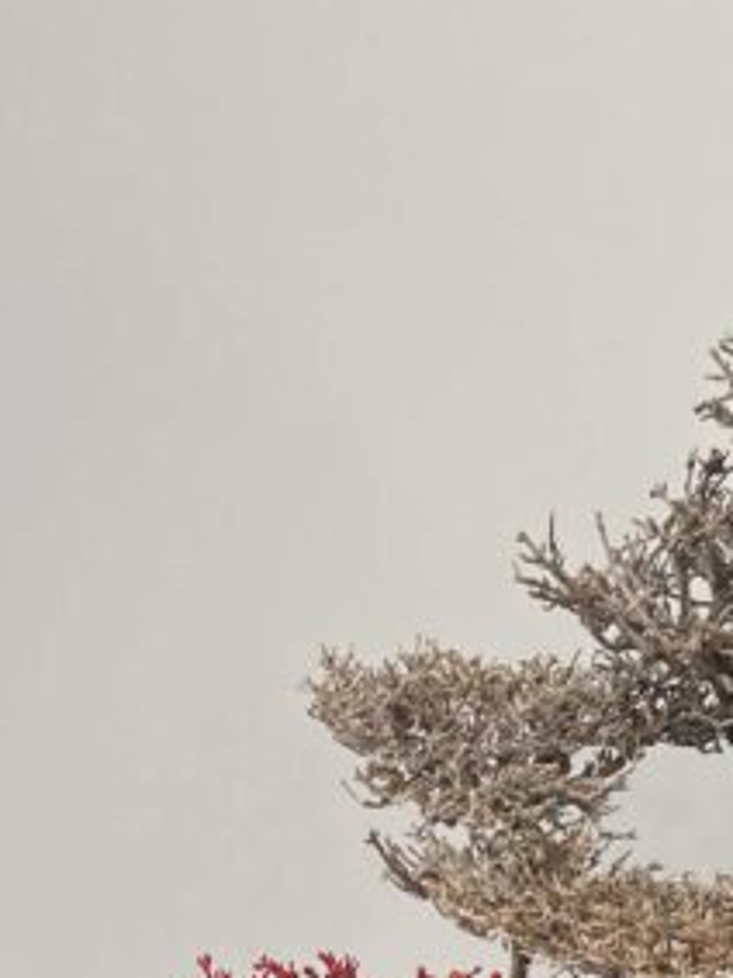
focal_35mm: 94
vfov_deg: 17.3
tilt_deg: -27.2
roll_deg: -0.6
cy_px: 1721
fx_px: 2656
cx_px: 498
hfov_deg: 15.7
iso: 40
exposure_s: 1/257
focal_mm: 5.1
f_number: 1.6
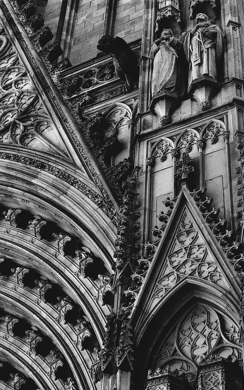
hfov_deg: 15.9
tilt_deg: +45.8
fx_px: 872
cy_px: 258
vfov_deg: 25.1
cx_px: 107
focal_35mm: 82
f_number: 2.4
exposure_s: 1/270
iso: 16
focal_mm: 6
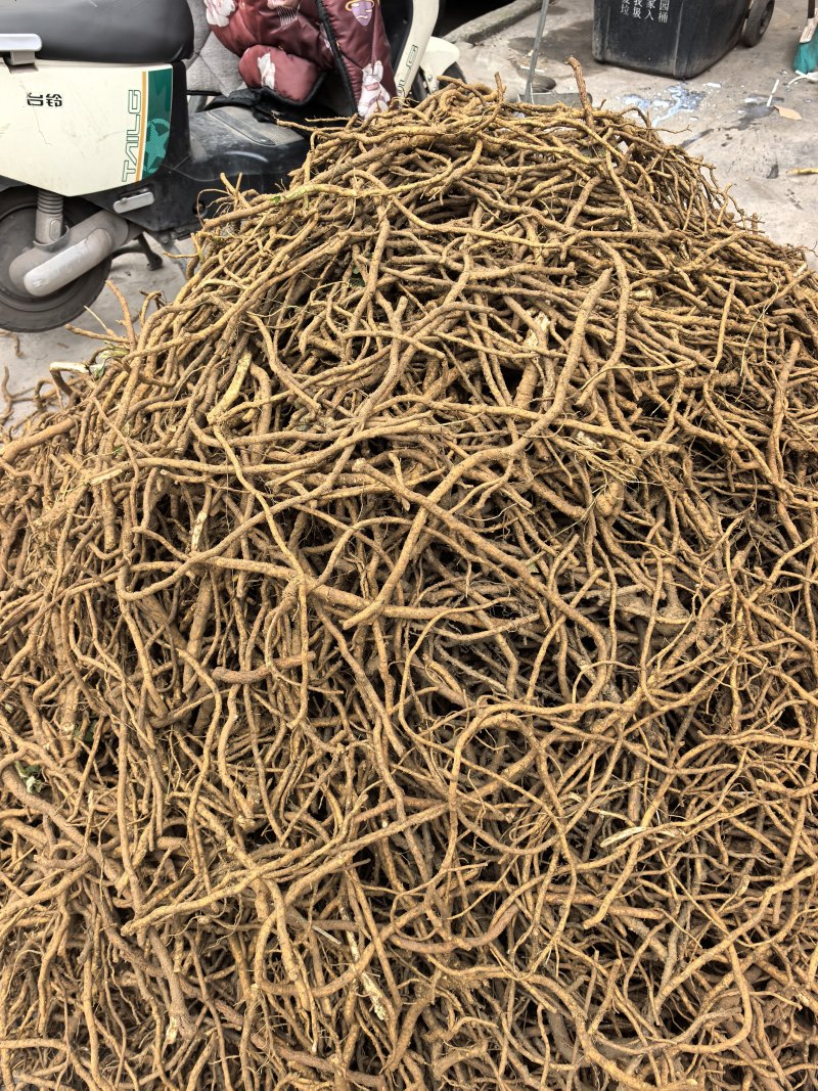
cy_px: 546
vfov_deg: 65.3
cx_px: 409
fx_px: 851
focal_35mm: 27
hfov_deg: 51.3
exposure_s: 1/1000
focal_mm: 6.98
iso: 320
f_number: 2
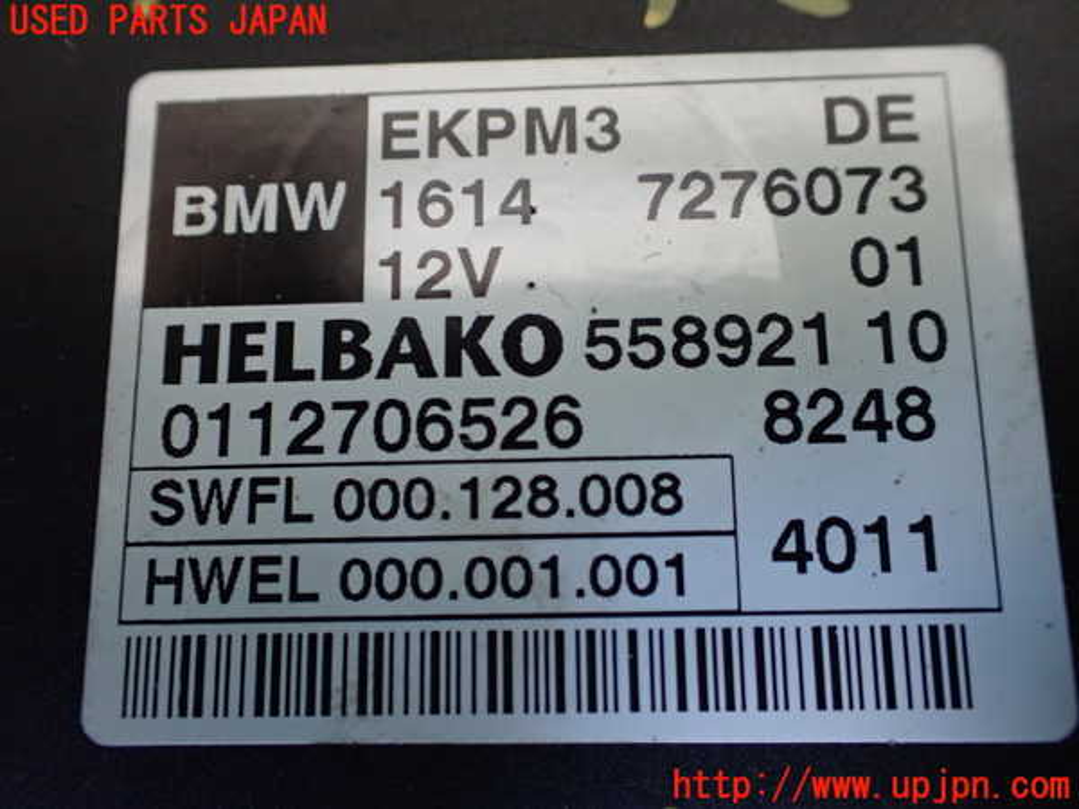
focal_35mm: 30
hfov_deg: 60.0
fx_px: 935
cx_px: 540
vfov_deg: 46.8
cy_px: 404
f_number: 2.3
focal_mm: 5.4
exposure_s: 1/100
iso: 800
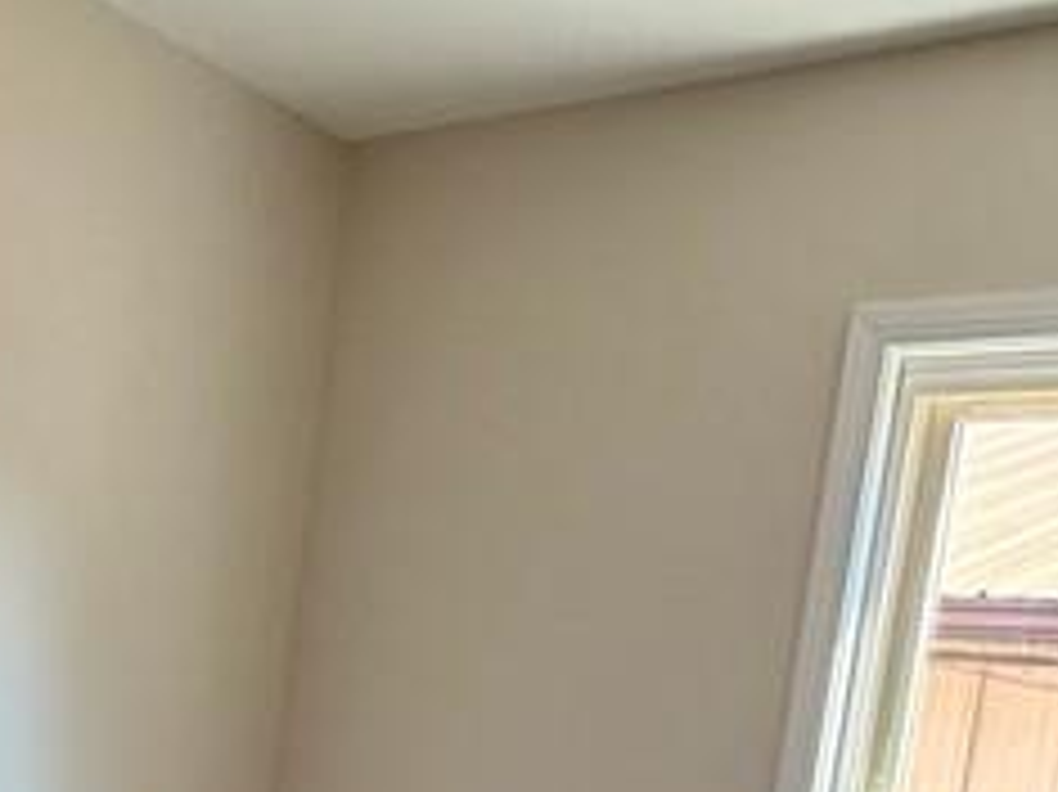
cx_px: 302
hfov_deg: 31.3
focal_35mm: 61
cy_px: 1143
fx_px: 1863
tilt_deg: -9.5
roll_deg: -6.8
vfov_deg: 20.9
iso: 200
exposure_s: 1/121
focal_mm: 2.22
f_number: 2.2
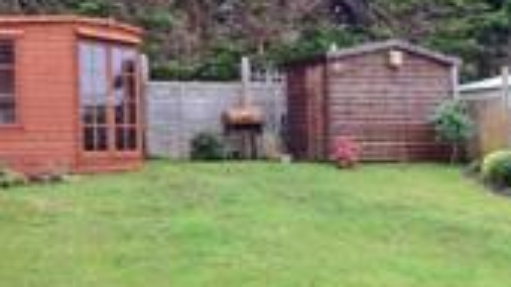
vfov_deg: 19.7
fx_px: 826
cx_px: 484
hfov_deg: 32.2
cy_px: 156
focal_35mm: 61
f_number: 6.3
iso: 400
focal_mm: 10
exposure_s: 1/160
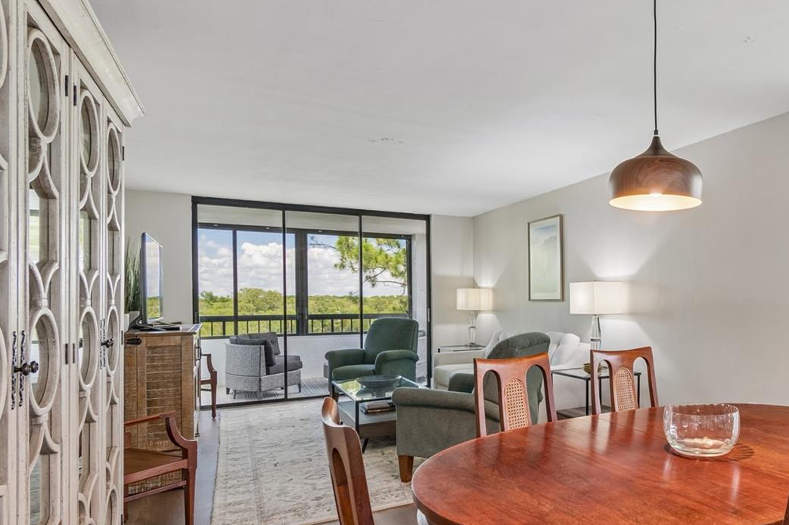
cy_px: 305
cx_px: 582
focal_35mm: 23
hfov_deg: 71.5
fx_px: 504
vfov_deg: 54.8
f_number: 7.1
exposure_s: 1/3.33
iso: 100
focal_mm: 10
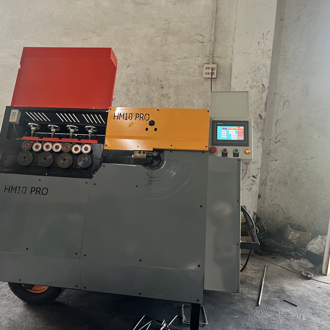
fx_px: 334
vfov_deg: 52.5
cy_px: 167
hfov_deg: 52.3
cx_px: 137
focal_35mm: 31
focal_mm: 5.1
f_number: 1.6
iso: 160
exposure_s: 1/60
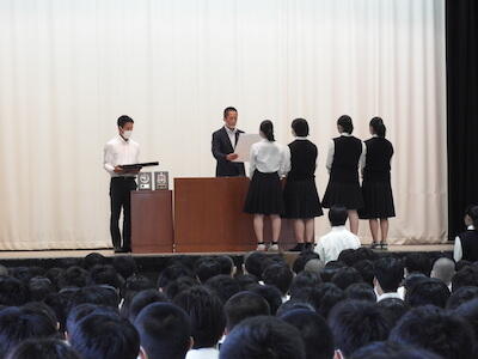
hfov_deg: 11.6
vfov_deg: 8.7
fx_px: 2347
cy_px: 180
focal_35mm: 170
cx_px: 239
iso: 400
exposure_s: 1/25
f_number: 5.2
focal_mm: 30.5
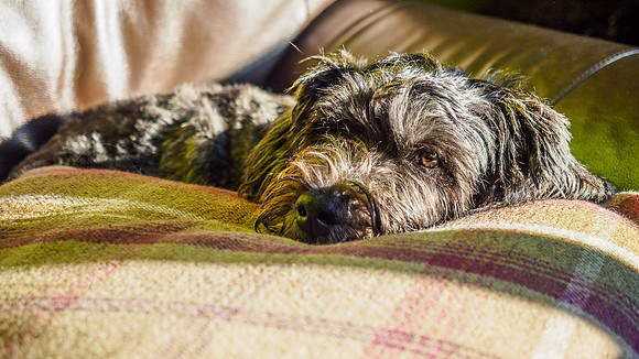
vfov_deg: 14.6
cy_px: 165
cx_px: 320
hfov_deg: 25.7
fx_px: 1403
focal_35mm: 83
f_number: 2.8
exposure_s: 1/500
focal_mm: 38
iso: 200
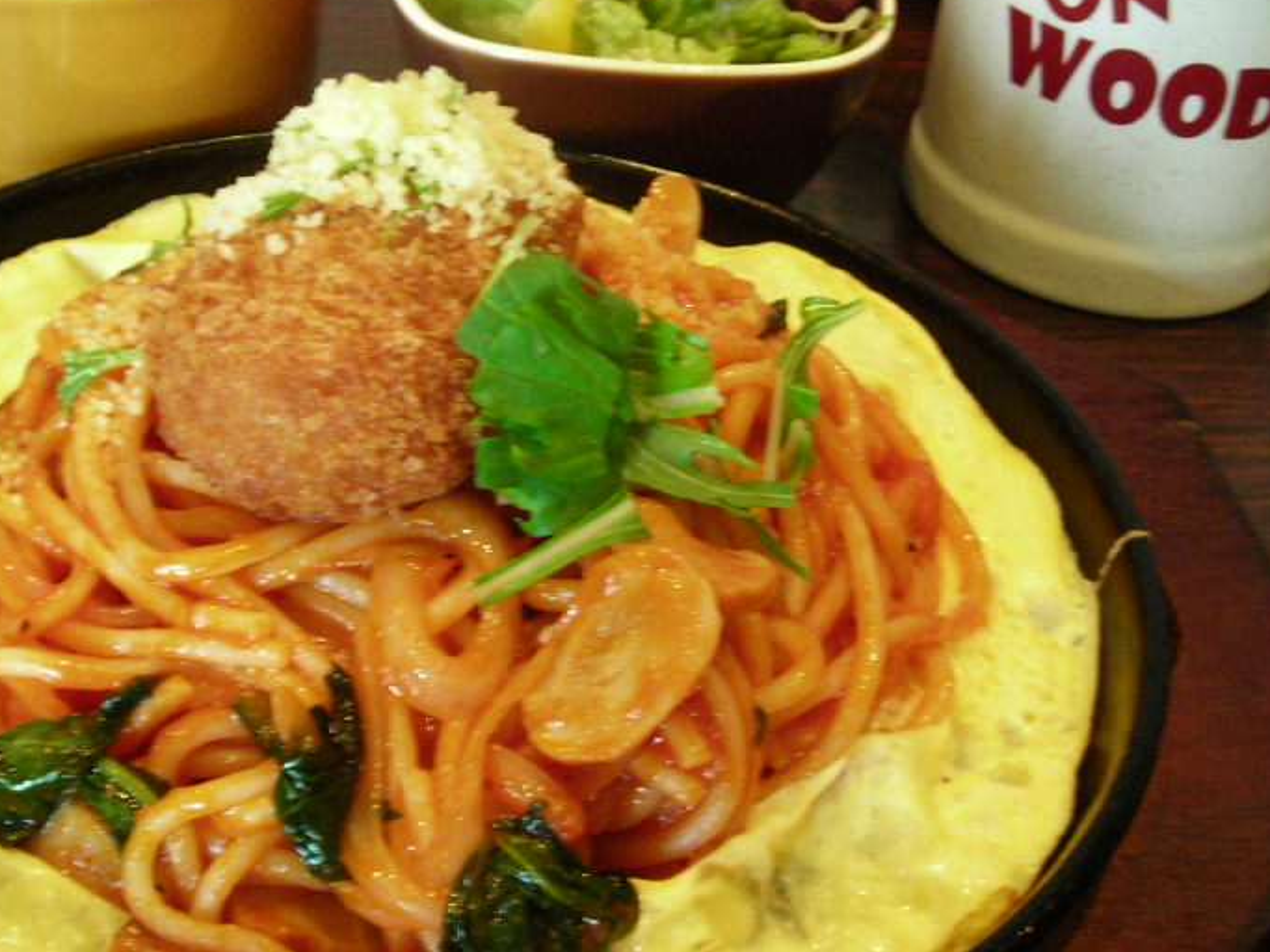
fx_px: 2091
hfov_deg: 33.6
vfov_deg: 25.6
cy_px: 389
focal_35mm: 57
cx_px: 463
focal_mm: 6.3
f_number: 3.2
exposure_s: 1/12
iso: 200
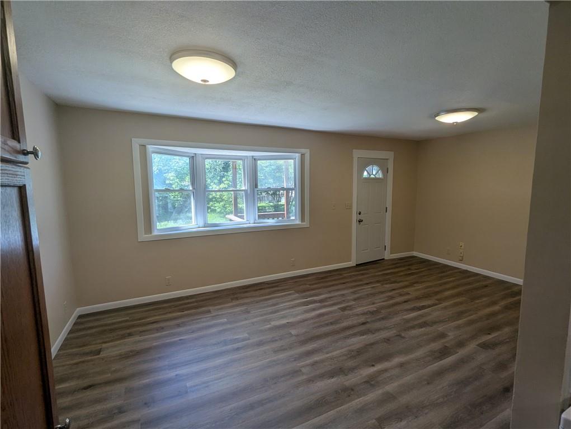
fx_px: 264
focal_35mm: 16
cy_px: 214
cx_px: 286
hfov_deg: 94.4
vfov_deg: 78.2
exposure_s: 1/189
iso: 51
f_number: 2.2
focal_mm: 2.35
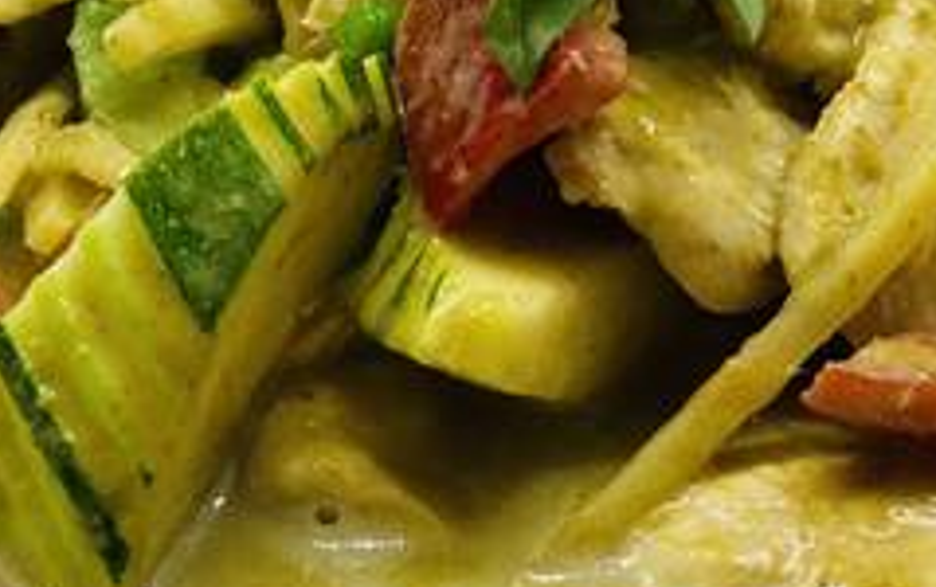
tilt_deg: -36.8
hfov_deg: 15.5
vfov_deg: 9.7
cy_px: 192
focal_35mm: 135
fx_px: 3448
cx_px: 552
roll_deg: -2.3
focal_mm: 6
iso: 80
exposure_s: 1/121
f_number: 2
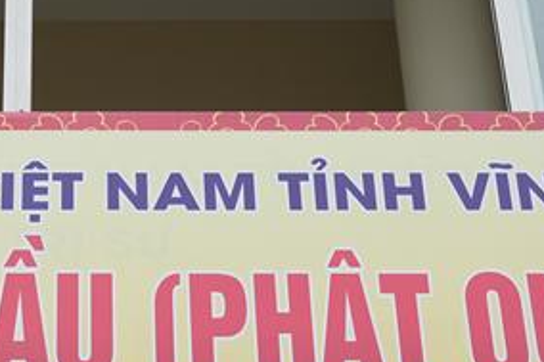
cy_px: 446
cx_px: 34
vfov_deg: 10.3
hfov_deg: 15.4
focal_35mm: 131
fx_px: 1978
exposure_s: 1/250
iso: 100
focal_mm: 31
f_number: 5.6
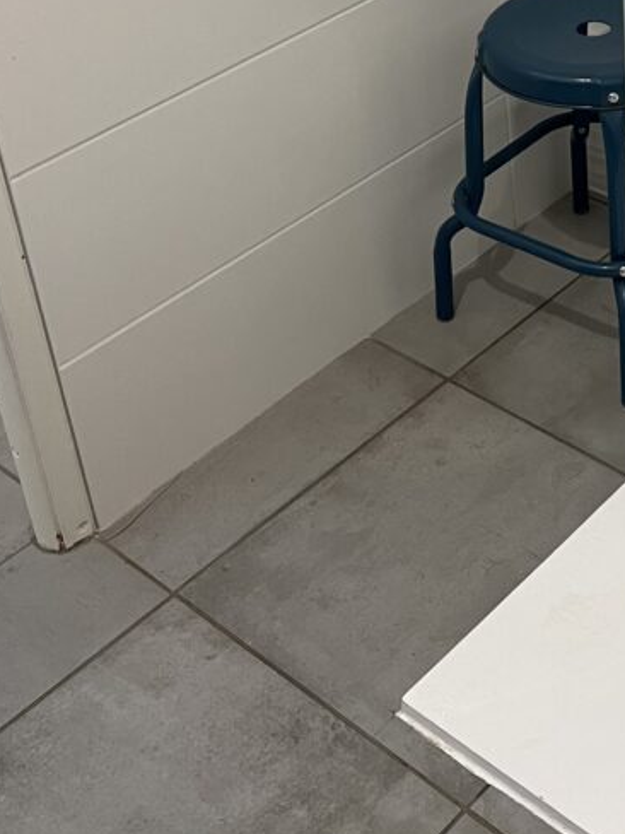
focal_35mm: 64
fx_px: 1541
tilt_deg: -28.3
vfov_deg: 29.0
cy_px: 77
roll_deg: +2.5
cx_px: 596
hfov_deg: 22.2
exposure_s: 1/60
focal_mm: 5.7
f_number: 1.5
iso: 160
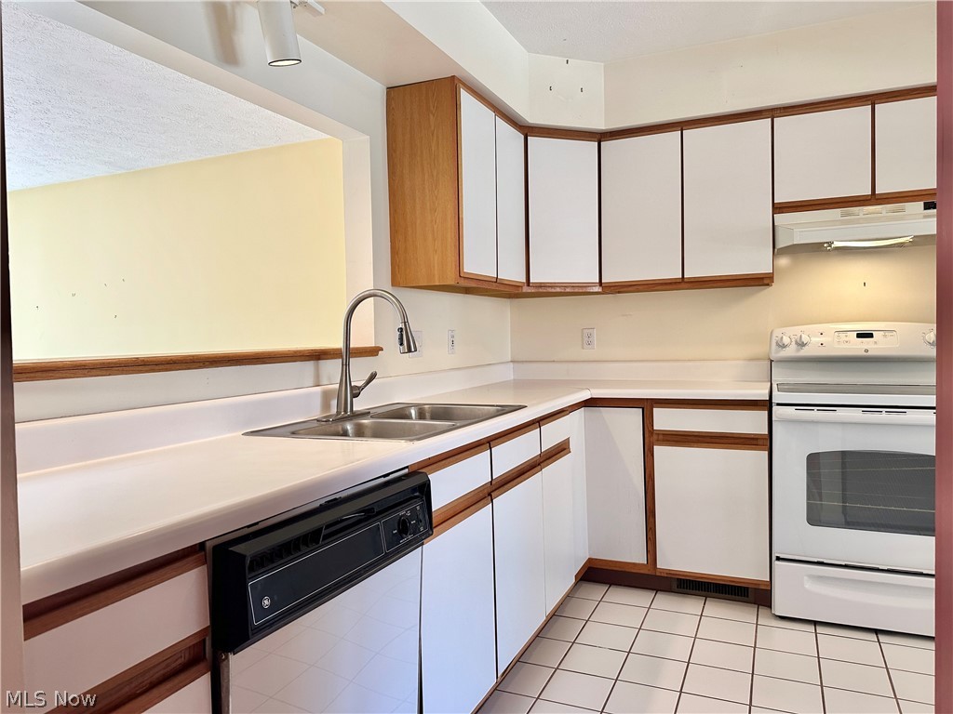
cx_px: 476
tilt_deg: -2.3
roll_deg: +0.6
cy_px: 357
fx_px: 661
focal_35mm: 24
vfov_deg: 56.8
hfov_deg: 71.6
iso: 160
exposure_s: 1/120
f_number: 1.78
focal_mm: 6.86
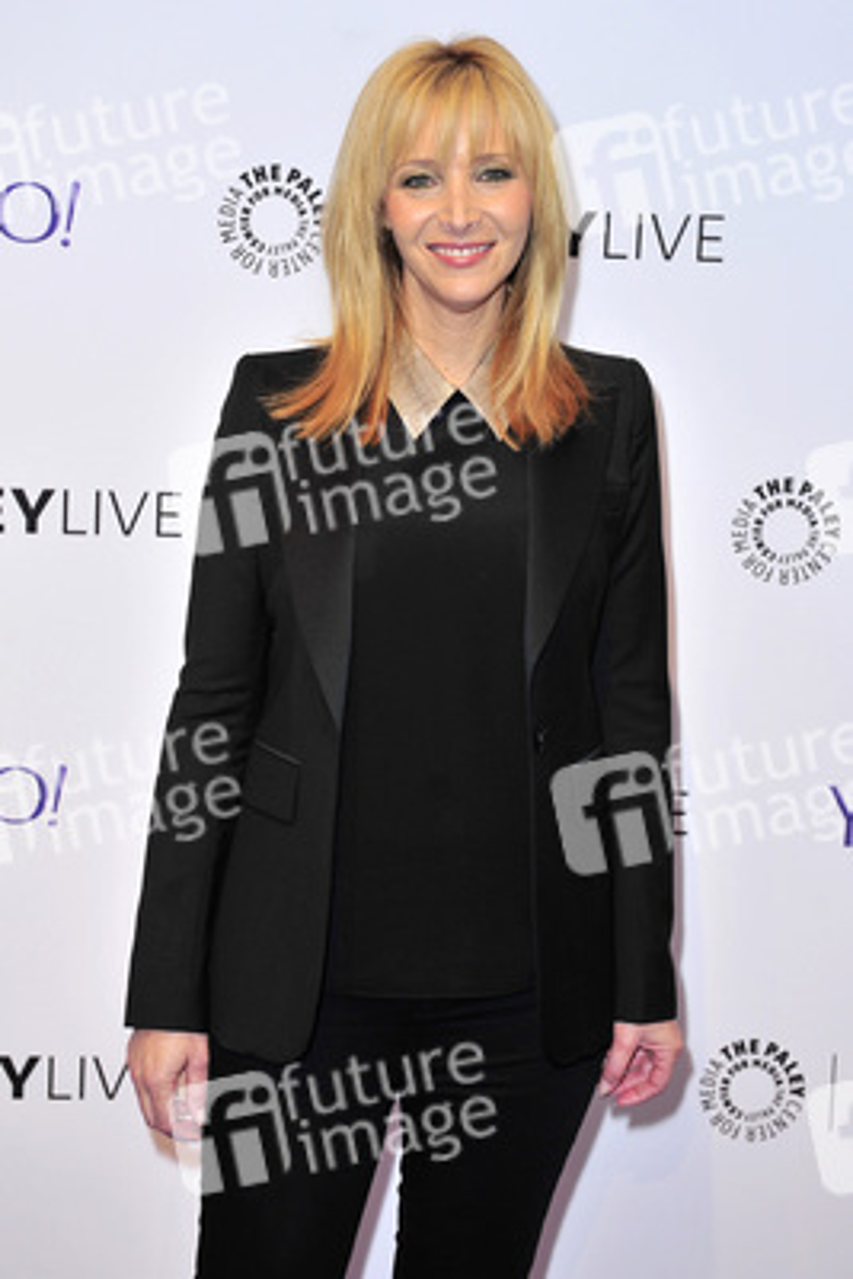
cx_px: 426
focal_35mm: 56
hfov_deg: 24.2
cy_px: 640
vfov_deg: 35.6
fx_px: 1988
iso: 400
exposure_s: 1/320
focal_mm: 56
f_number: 4
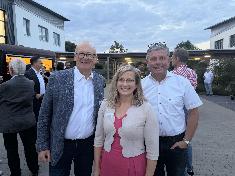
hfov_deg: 71.6
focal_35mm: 24
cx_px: 118
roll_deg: +0.1
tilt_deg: -4.6
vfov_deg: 56.8
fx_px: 163
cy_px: 88
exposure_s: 1/121
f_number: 1.78
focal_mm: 6.76
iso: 80
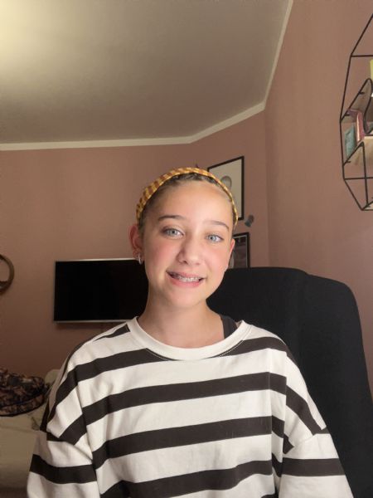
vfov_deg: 60.0
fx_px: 431
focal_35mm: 30
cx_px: 186
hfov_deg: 46.8
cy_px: 249
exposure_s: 1/50
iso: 125
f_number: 2.2
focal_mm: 2.71
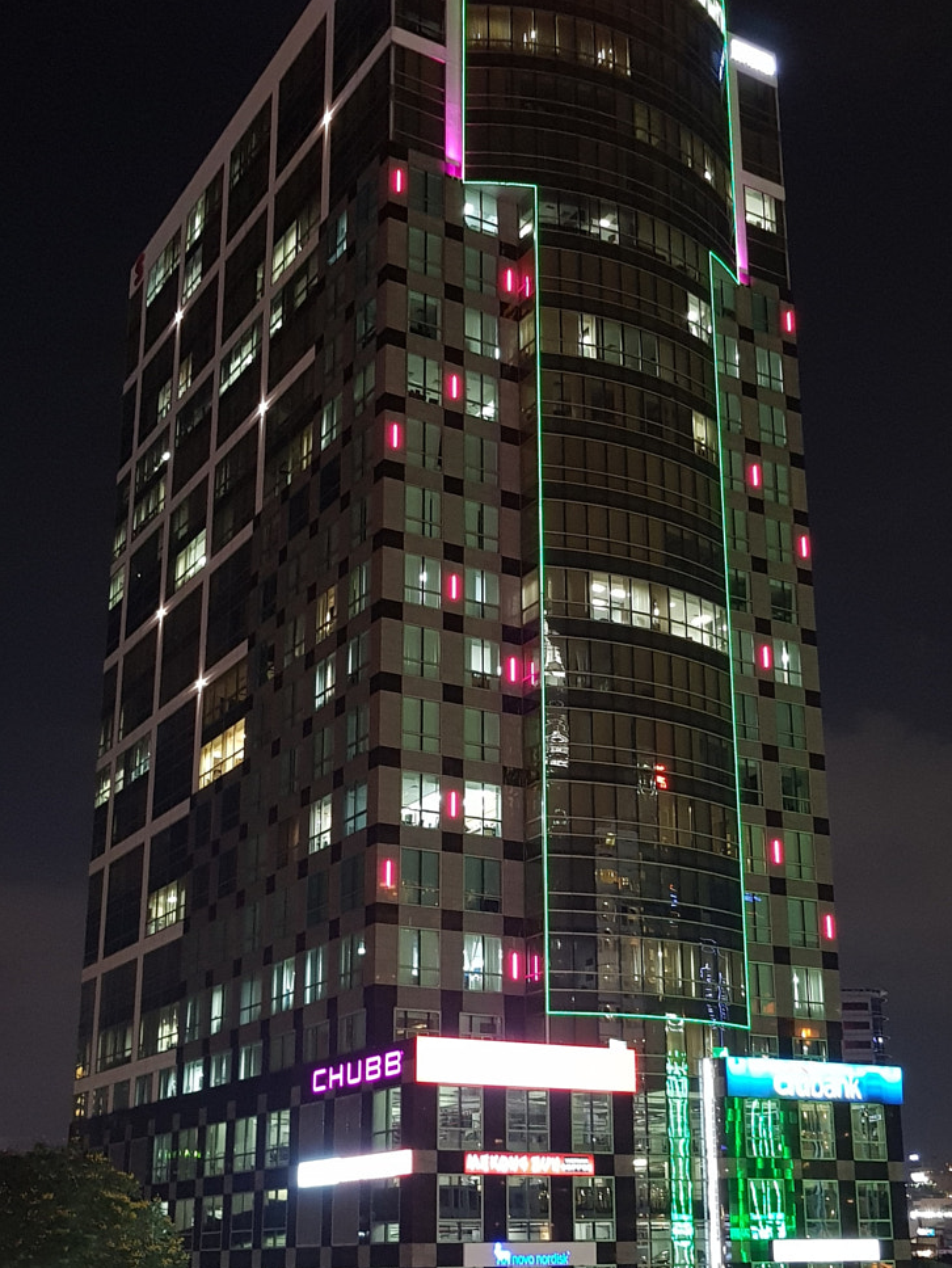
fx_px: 1576
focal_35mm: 43
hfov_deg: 33.6
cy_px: 792
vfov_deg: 43.5
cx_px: 502
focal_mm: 4.2
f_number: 1.7
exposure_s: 1/10
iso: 250
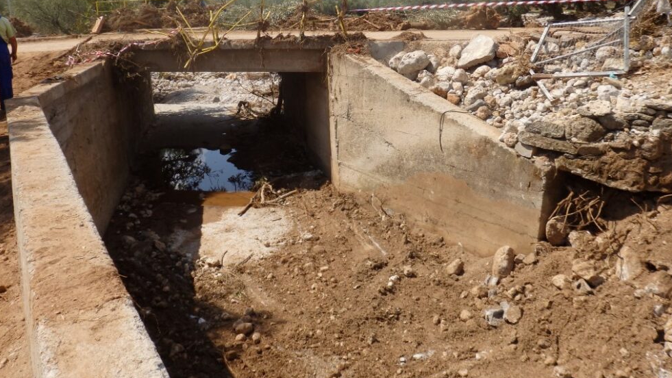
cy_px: 146
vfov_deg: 35.5
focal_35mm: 33
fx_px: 588
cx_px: 335
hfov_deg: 59.5
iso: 100
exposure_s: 1/160
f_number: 9.4
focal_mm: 5.5
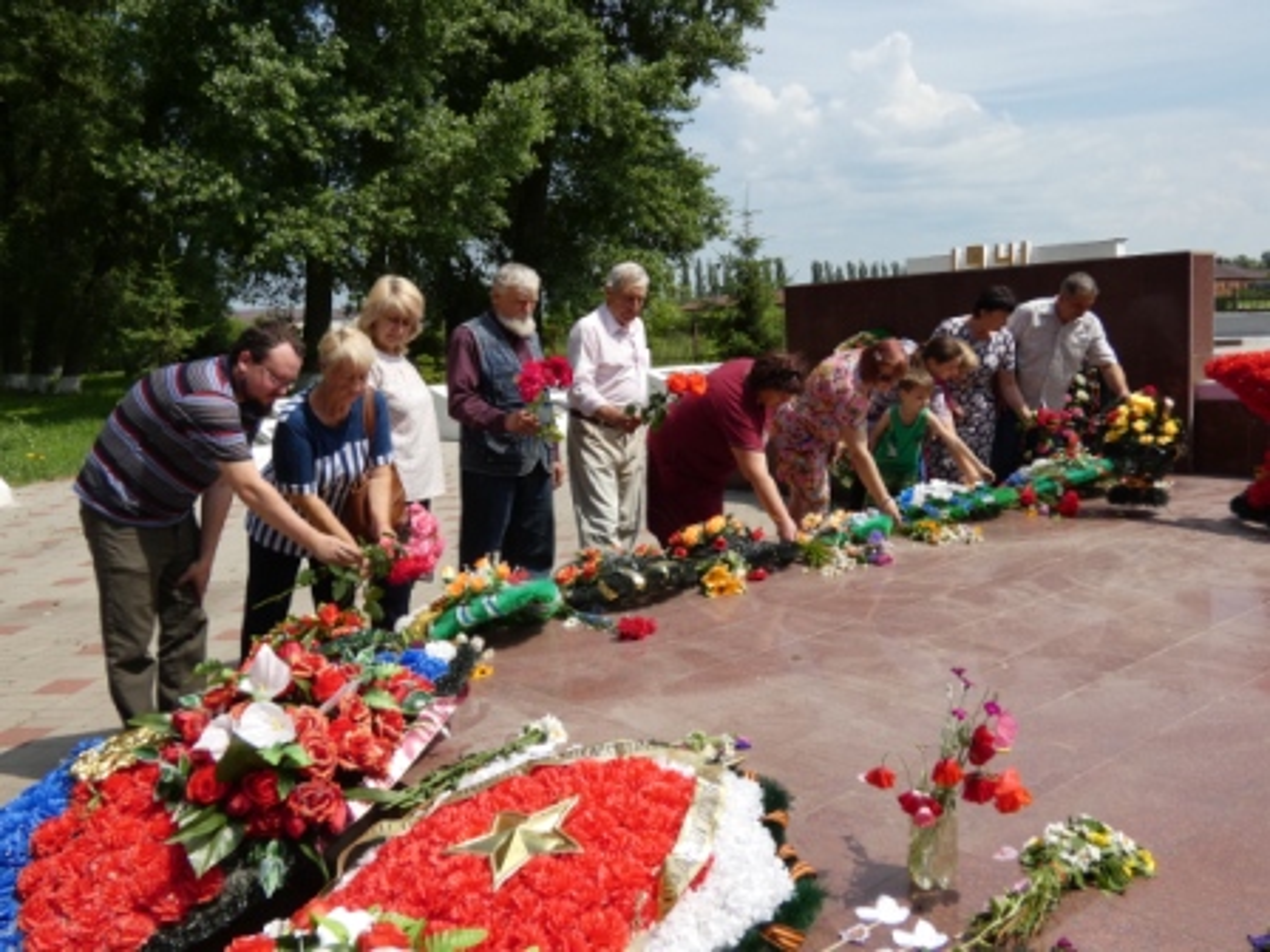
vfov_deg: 45.4
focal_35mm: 31
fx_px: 1137
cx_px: 635
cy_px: 476
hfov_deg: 58.4
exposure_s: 1/800
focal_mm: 5.5
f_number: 4
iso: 80
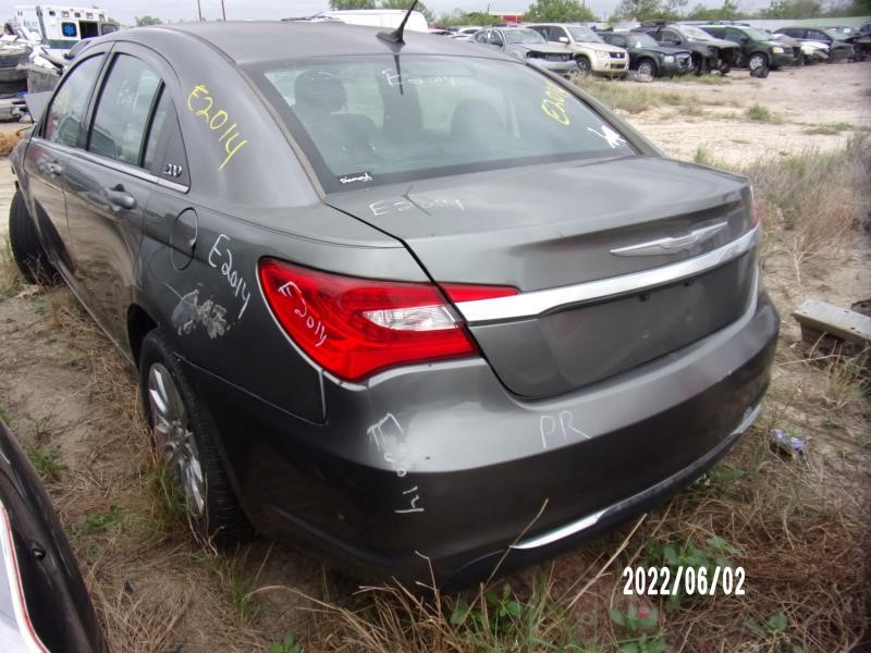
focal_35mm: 24
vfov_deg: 56.8
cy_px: 326
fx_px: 604
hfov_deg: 71.6
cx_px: 436
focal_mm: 4.3
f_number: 3.3
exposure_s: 1/240
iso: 80
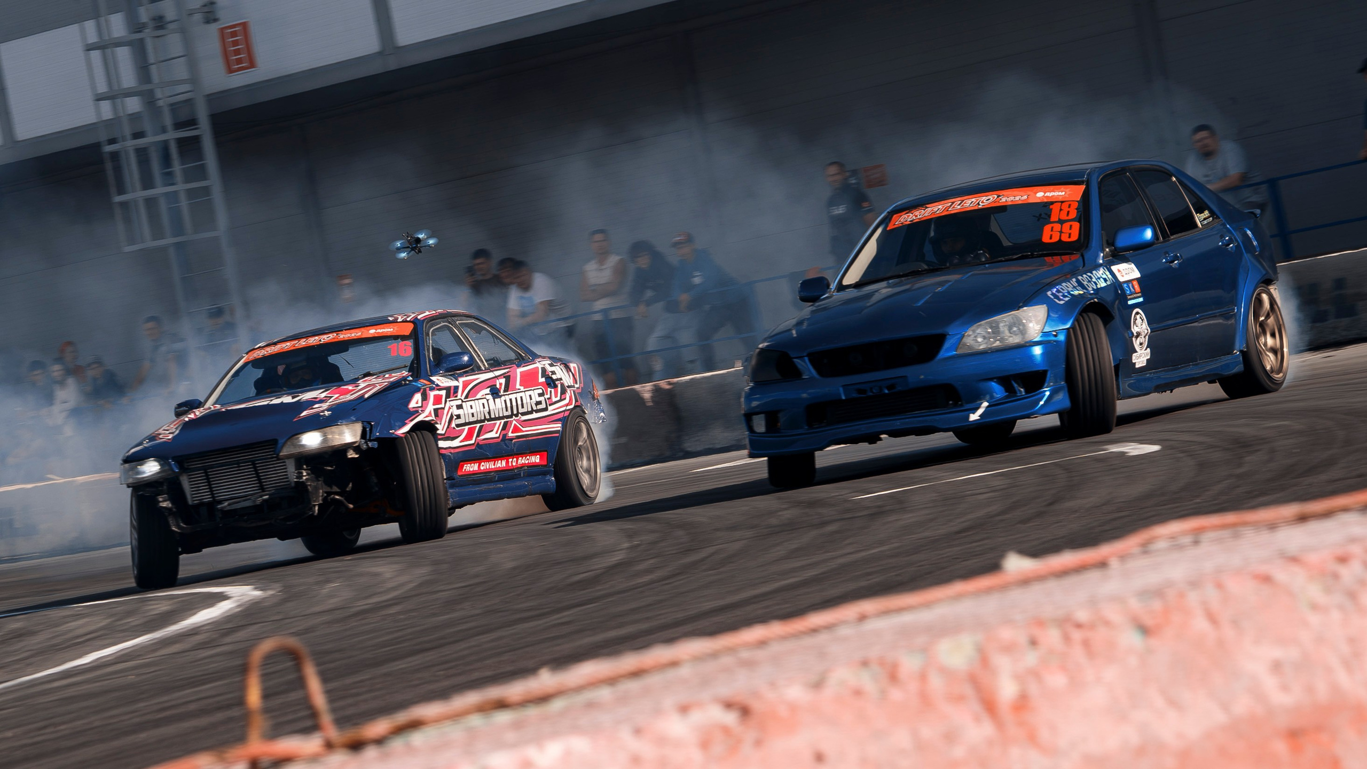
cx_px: 466
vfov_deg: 7.7
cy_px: 392
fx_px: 5714
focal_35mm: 158
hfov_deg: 13.6
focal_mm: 75
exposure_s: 1/125
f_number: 10
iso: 100
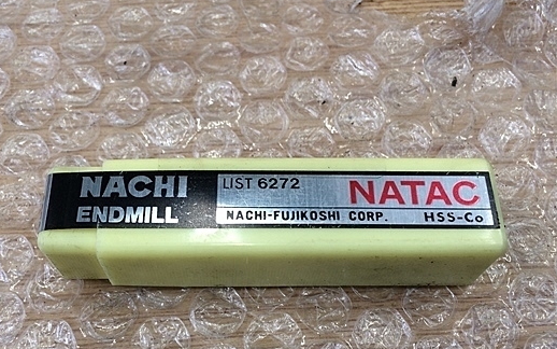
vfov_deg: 33.4
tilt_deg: -65.1
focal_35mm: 38
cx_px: 252
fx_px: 577
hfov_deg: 51.5
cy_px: 225
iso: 40
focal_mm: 4.15
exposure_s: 1/30
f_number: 2.2
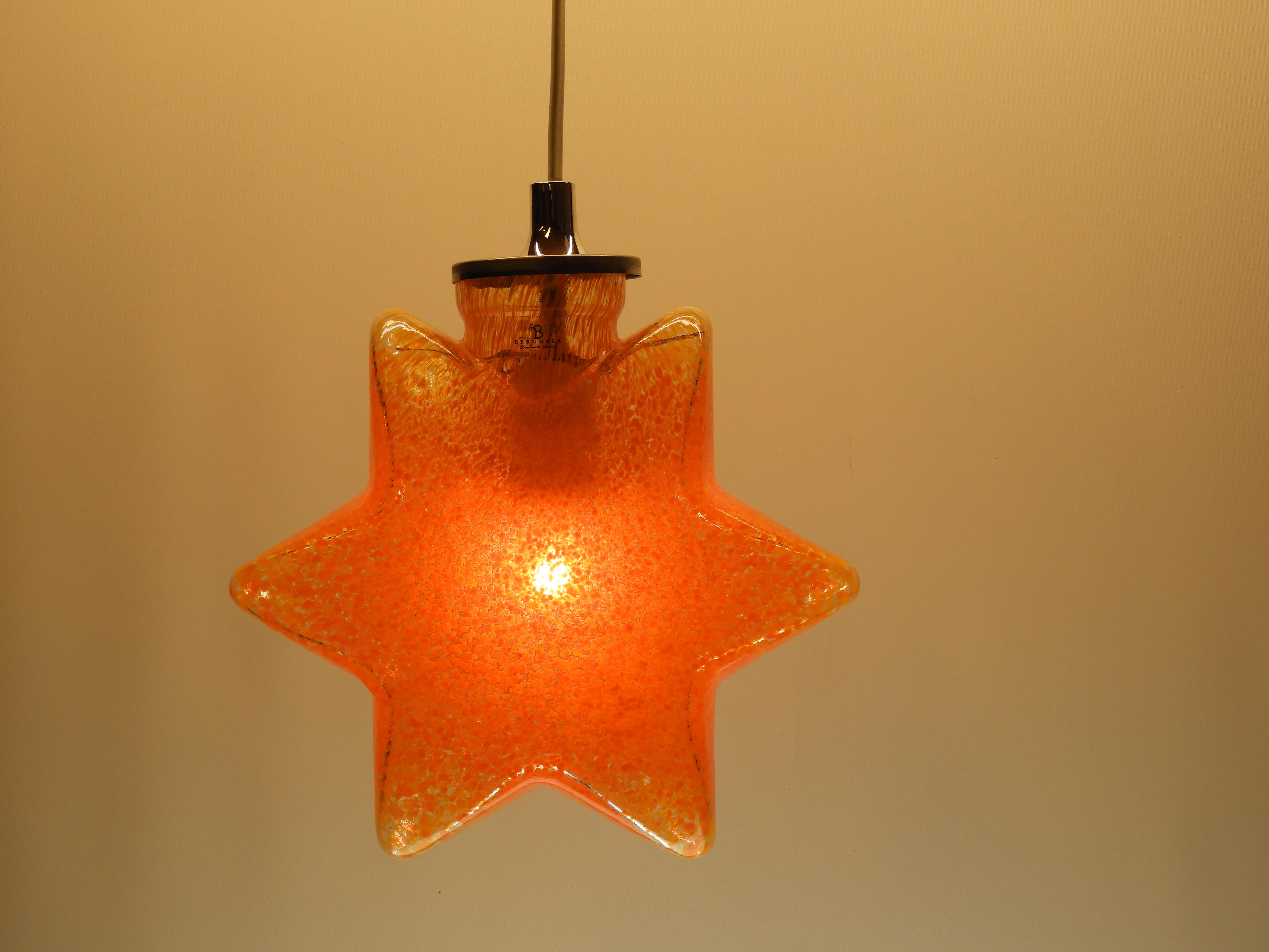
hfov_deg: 29.8
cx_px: 634
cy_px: 476
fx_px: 2383
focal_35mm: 65
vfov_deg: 22.6
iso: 100
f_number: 4.2
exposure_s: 1/60
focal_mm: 11.6
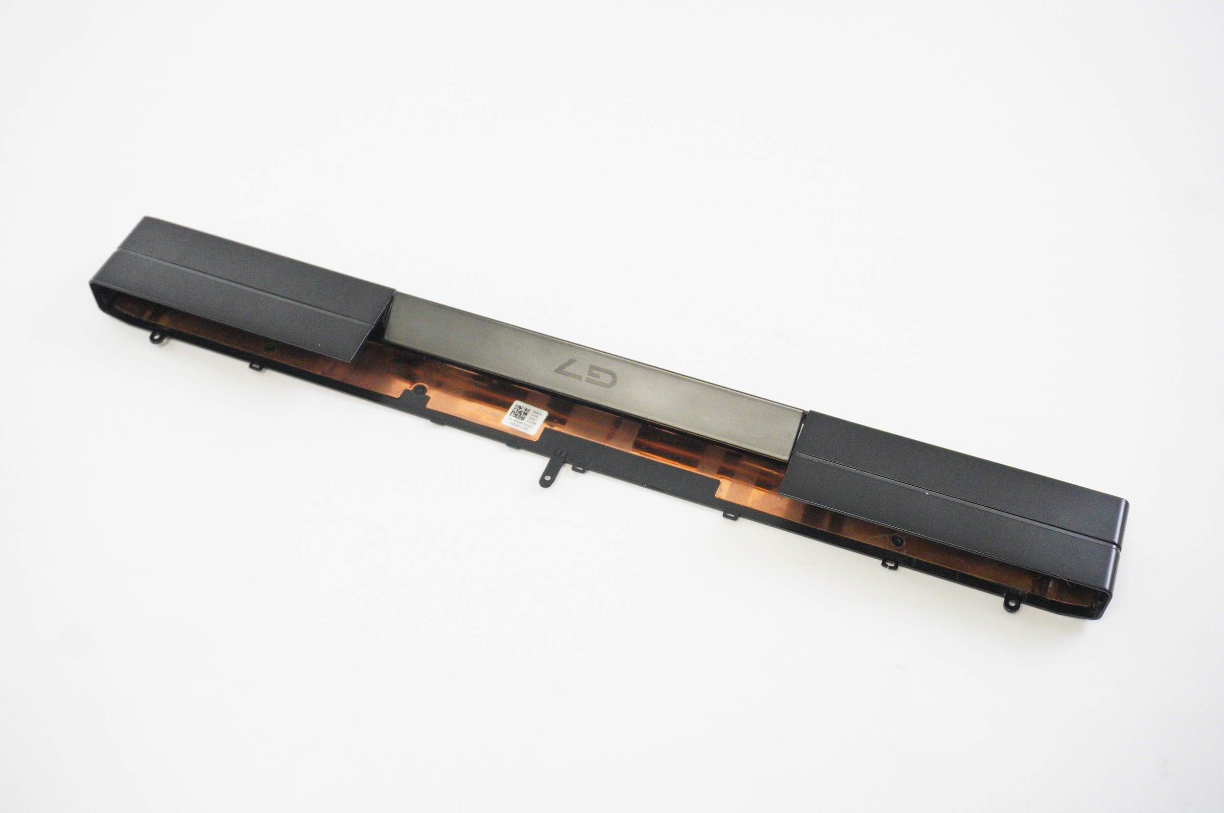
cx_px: 612
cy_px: 406
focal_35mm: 40
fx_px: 1376
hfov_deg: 48.0
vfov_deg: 33.0
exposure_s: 1/250
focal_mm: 27
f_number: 5.6
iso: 6400
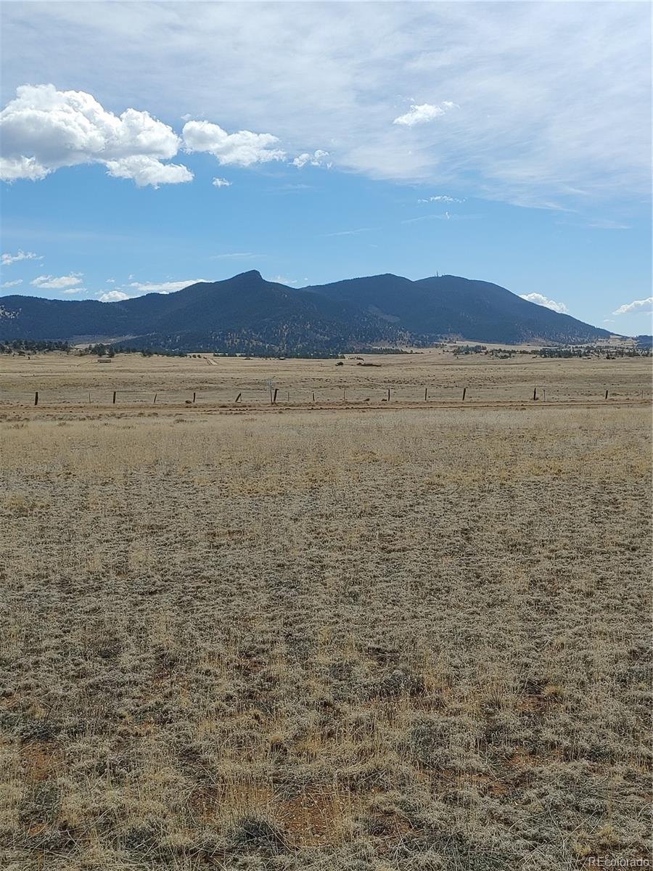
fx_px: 1031
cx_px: 326
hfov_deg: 35.1
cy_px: 436
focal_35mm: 41
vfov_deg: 45.8
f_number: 1.8
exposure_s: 1/3448
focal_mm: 4.81
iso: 50
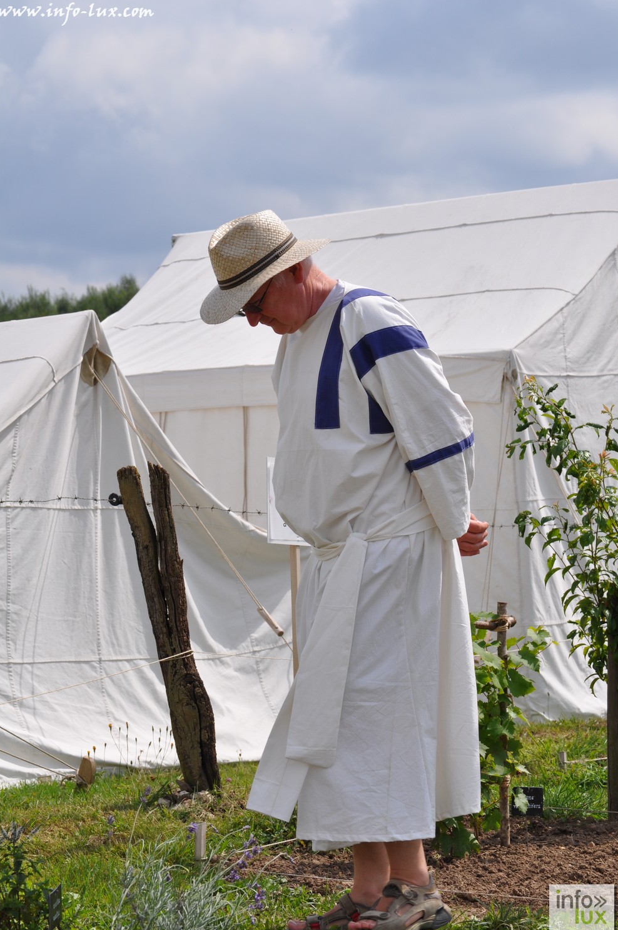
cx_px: 307
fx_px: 2813
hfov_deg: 12.5
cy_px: 468
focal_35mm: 109
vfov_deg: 18.8
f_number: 11
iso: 200
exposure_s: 1/500
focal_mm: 72
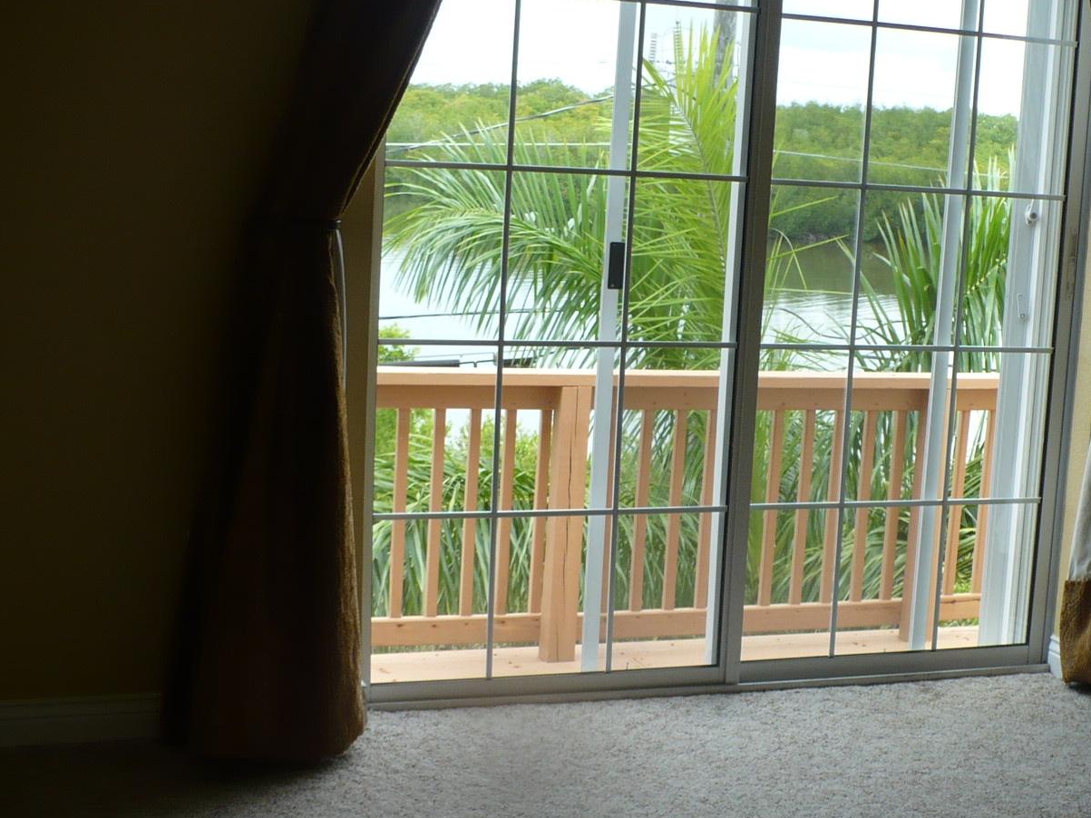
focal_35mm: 63
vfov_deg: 23.2
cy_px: 490
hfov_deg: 30.1
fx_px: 1985
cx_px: 857
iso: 100
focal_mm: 6.1
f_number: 2.8
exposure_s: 1/200
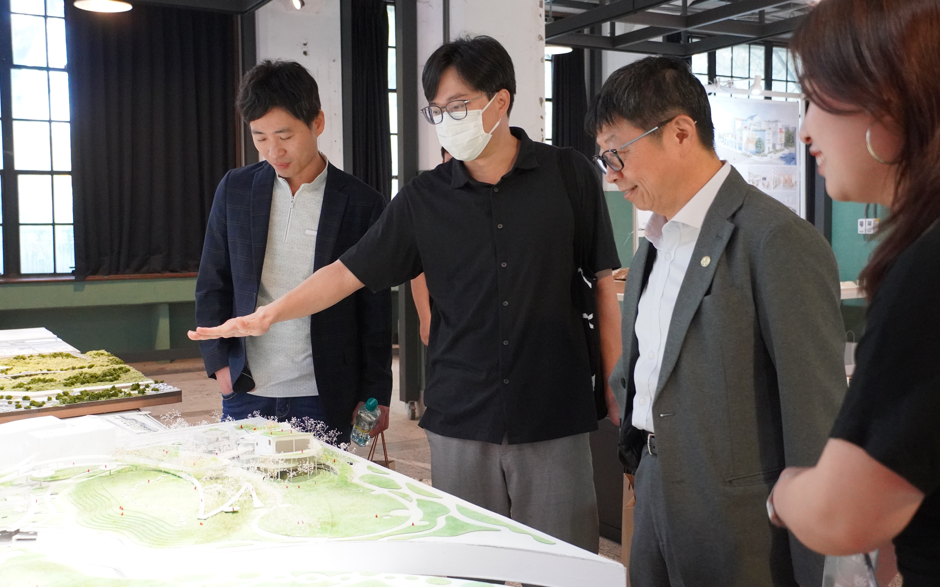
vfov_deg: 32.0
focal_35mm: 40
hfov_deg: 49.3
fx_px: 1025
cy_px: 279
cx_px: 472
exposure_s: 1/160
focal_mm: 26
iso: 4000
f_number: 4
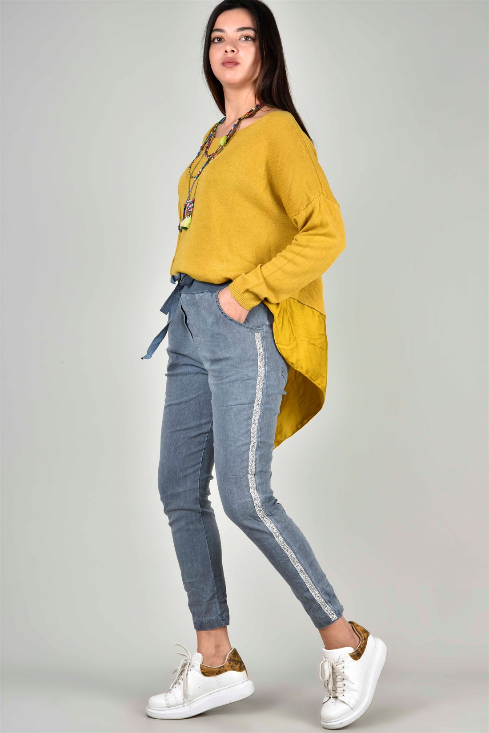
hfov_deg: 17.5
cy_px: 366
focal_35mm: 78
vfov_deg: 26.0
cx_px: 244
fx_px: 1588
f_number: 16
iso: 640
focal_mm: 78
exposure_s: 1/125
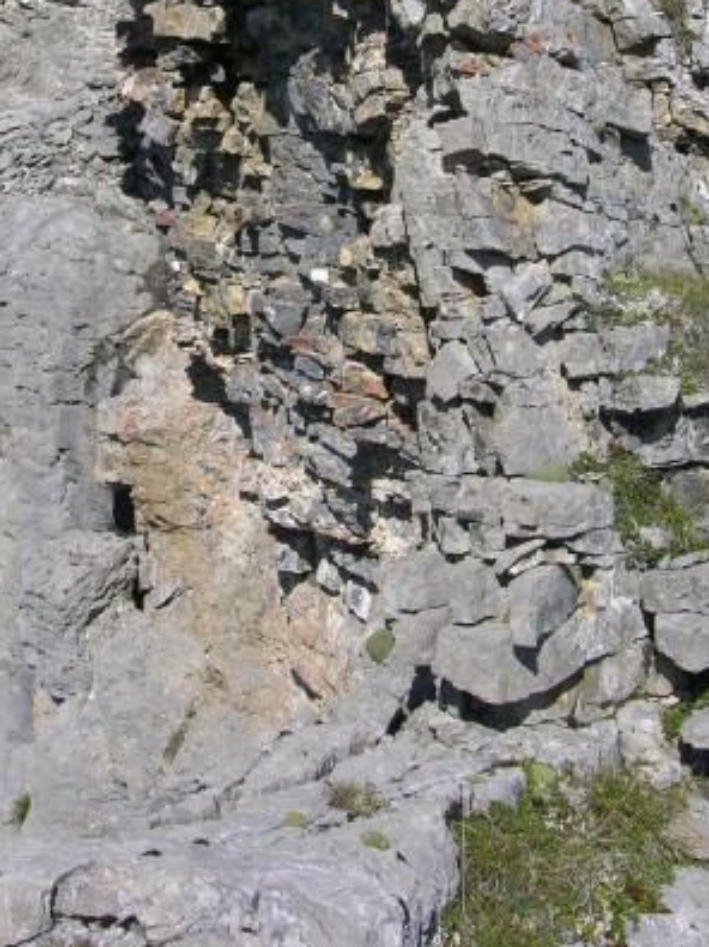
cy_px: 158
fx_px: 1858
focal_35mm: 68
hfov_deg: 21.6
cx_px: 299
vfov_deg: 27.8
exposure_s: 1/285
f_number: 6.3
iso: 50
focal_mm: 8.9
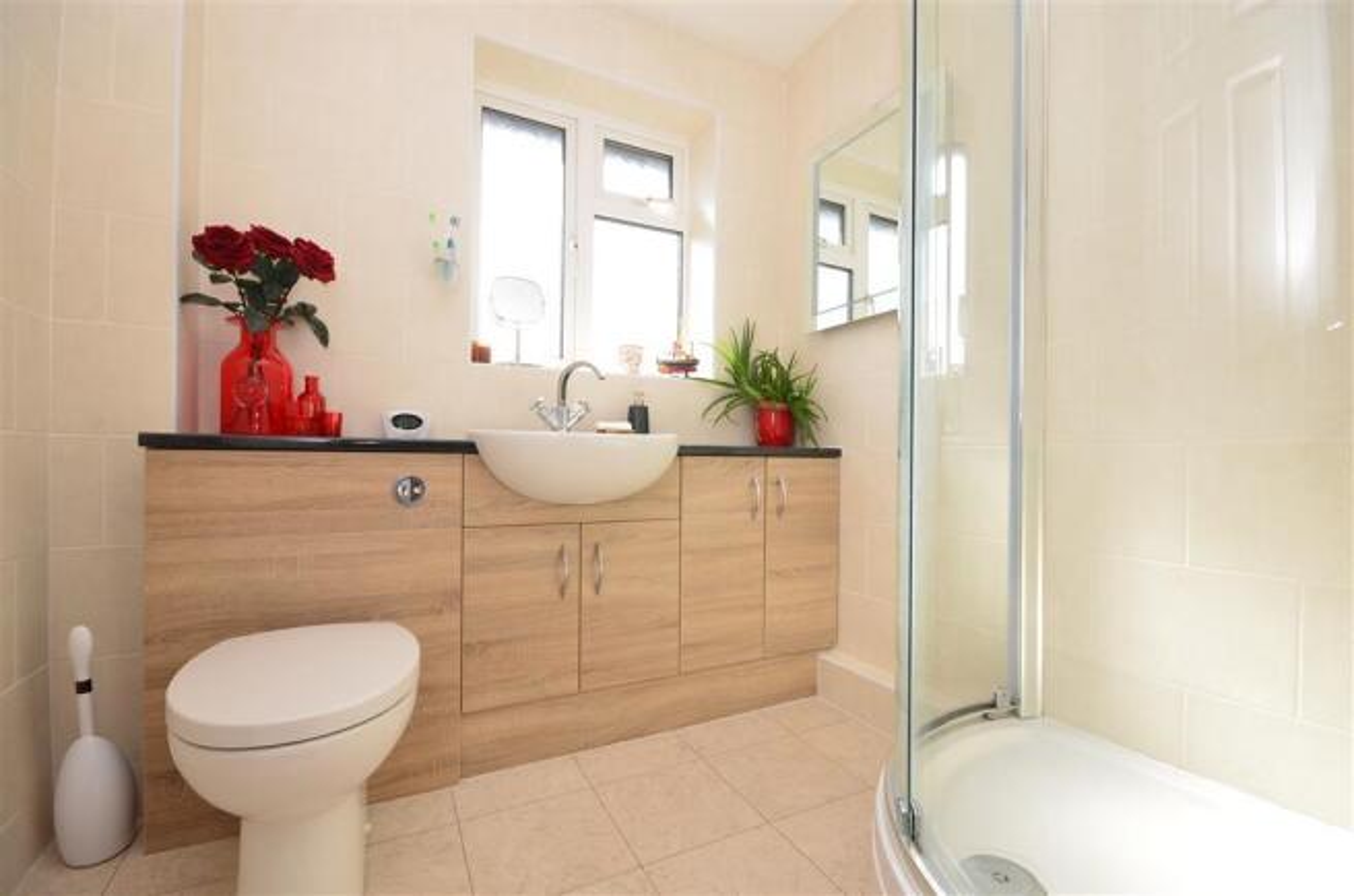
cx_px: 677
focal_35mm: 15
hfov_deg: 100.5
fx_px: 563
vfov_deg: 77.0
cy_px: 448
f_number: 10
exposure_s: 1/30
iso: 250
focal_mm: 10
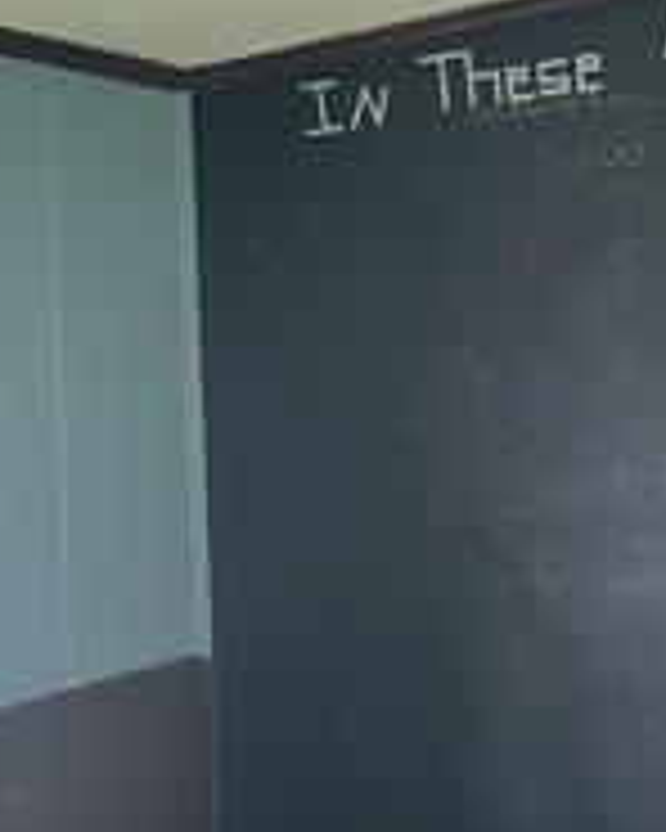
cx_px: 860
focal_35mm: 88
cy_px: 418
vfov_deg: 21.7
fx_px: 2168
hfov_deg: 16.5
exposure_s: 1/24
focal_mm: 5.4
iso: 640
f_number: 1.8
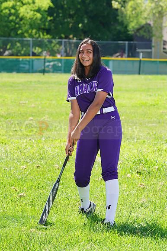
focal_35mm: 177
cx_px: 84
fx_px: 1233
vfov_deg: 11.6
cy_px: 126
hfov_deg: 7.7
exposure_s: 1/125
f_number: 10
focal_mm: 177
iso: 200
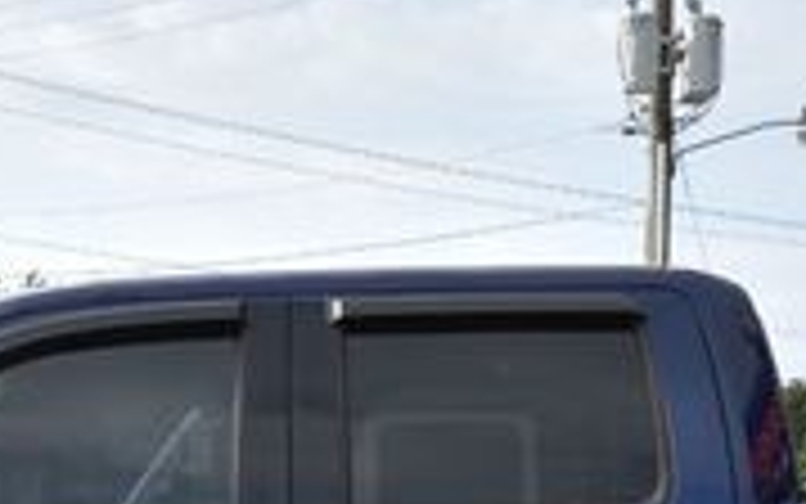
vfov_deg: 9.9
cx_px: 329
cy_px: 495
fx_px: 2878
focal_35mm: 131
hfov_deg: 15.9
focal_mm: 24
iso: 400
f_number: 11
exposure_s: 1/400
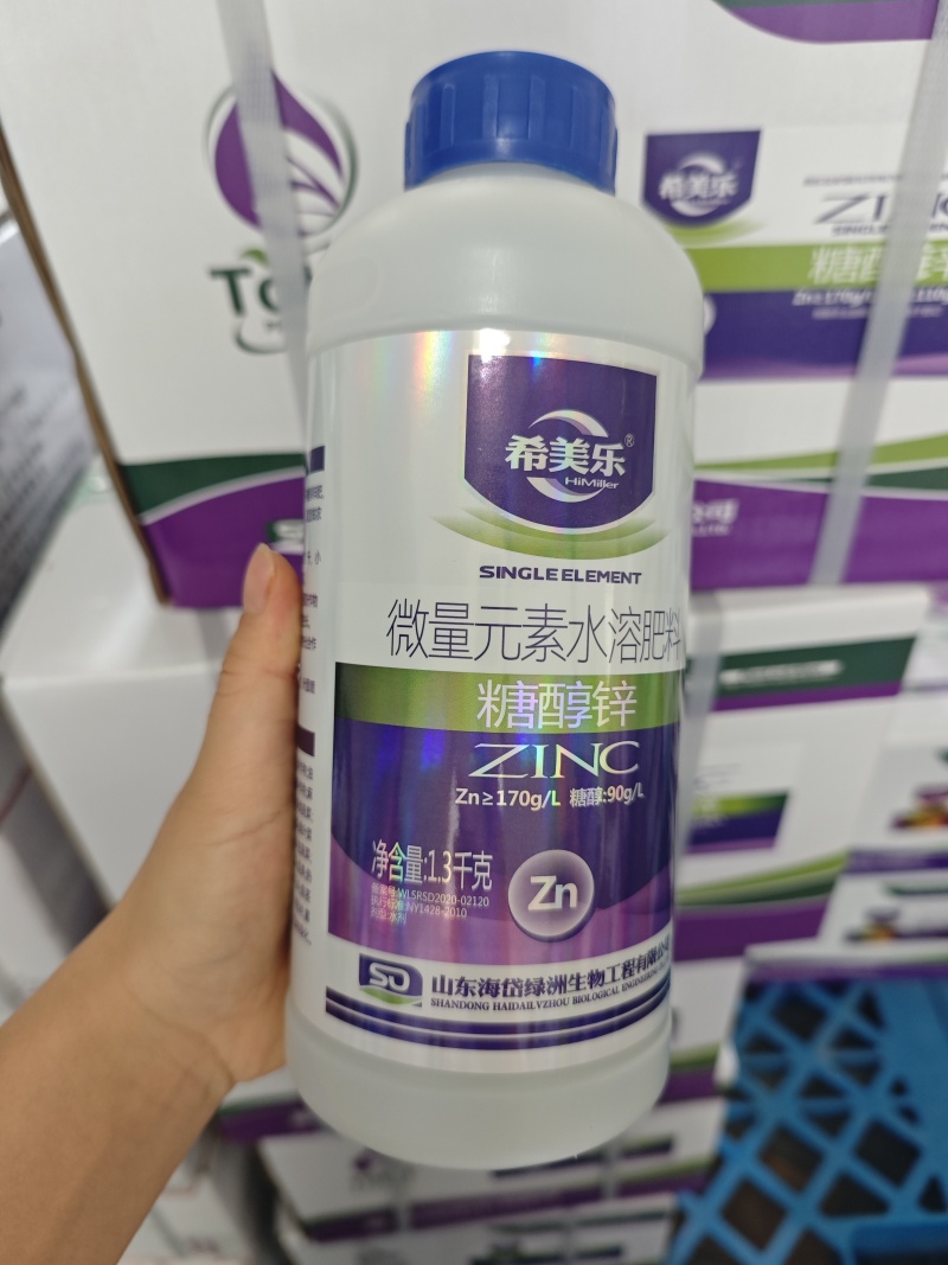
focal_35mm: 23
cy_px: 632
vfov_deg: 73.9
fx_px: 840
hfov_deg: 58.9
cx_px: 474
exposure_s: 1/59.9
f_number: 1.6
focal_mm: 6.55
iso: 400
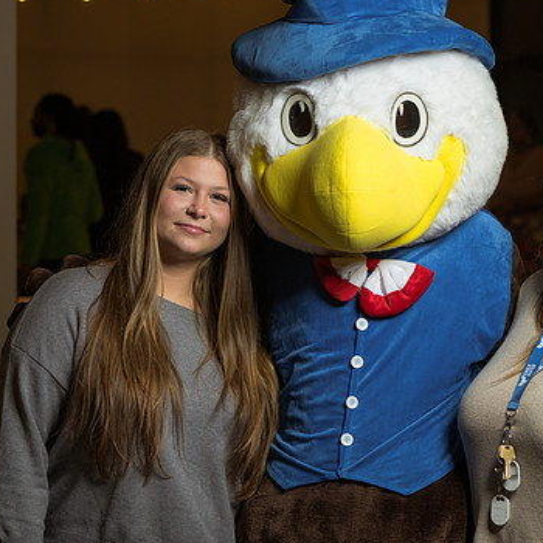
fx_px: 2627
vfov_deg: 11.8
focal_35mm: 148
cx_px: 358
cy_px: 277
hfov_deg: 11.8
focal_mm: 105
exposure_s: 1/160
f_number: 5.6
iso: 800
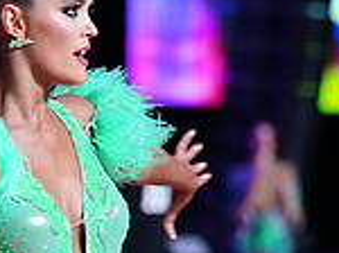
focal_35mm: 469
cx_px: 69
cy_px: 377
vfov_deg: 3.2
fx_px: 4586
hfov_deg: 4.2
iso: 4000
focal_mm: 126
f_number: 3.5
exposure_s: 1/400
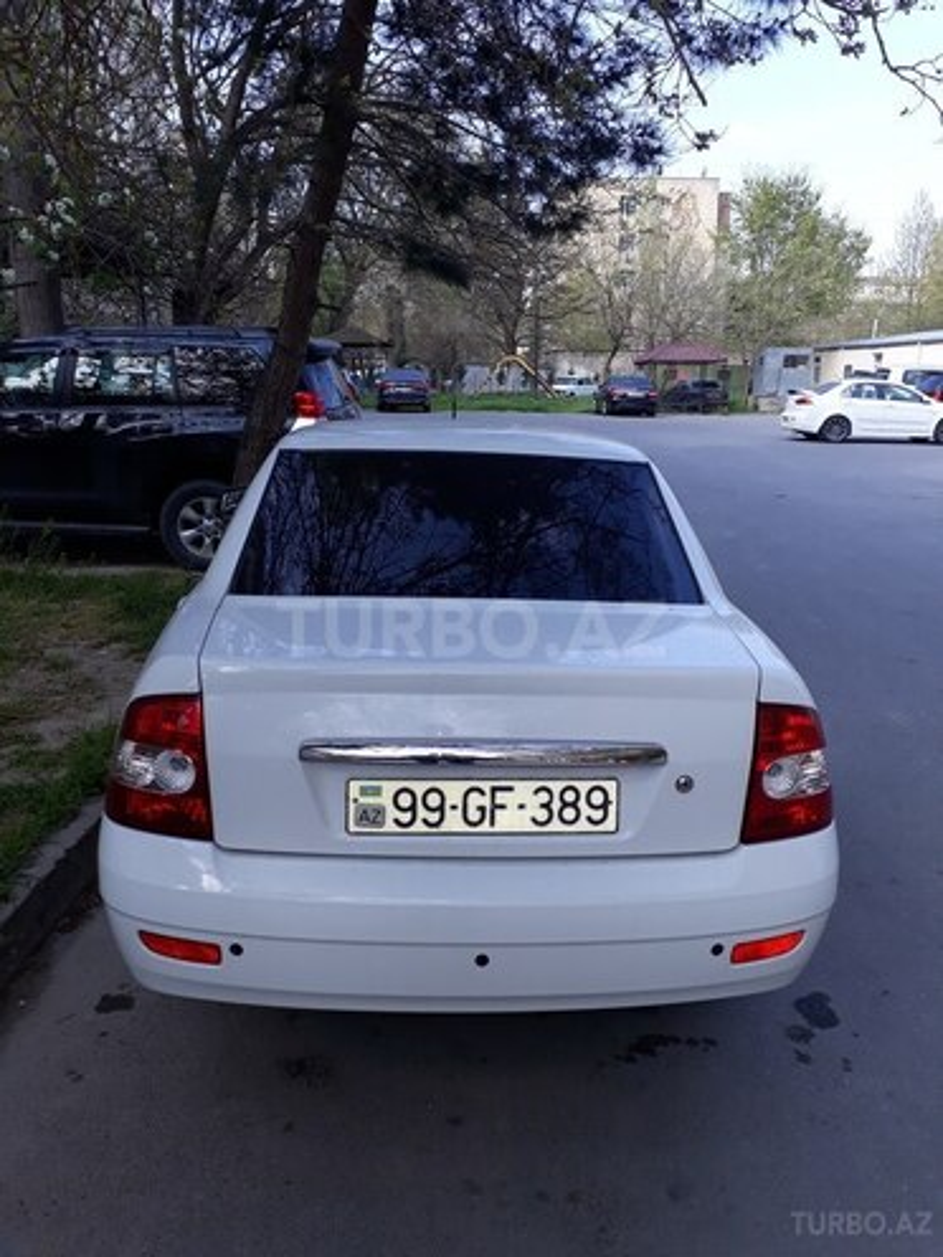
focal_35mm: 27
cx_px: 472
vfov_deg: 65.3
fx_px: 981
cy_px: 628
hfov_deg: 51.4
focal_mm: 3.6
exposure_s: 1/615
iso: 40
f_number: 1.9
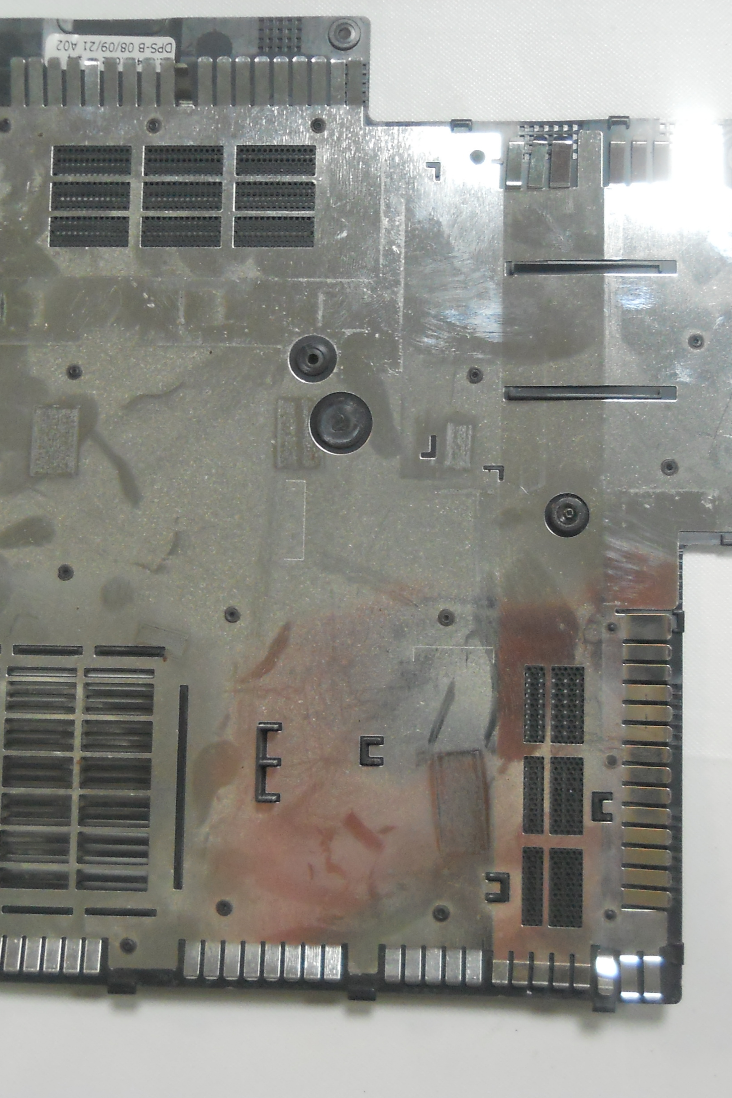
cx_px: 377
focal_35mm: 57
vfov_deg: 35.1
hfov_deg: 23.8
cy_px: 550
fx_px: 1738
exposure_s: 1/30
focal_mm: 6.72
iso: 400
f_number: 3.1
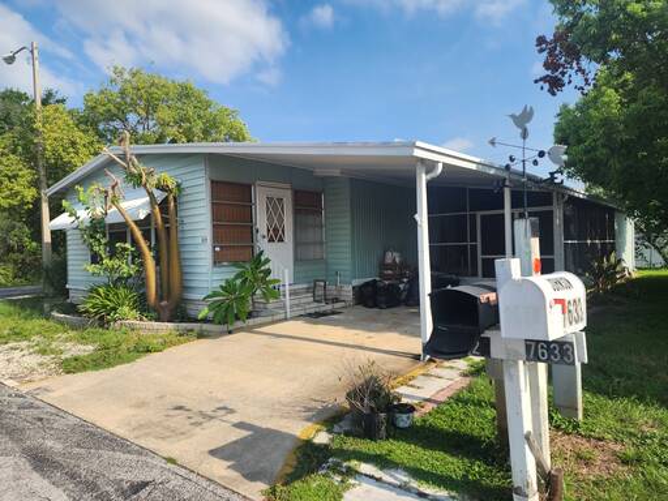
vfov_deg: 58.9
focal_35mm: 23
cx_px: 334
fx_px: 444
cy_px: 250
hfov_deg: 73.9
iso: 12
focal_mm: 6.4
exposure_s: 1/864
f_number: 1.8
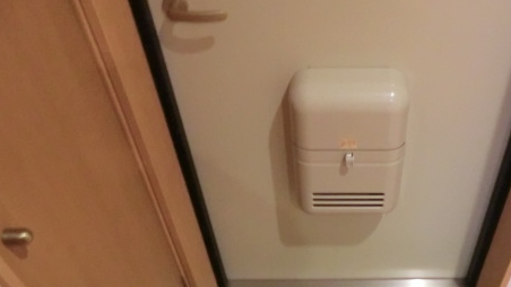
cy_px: 256
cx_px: 331
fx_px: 501
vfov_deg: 30.6
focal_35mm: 37
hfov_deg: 53.2
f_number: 3.2
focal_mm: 4.3
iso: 800
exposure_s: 1/30
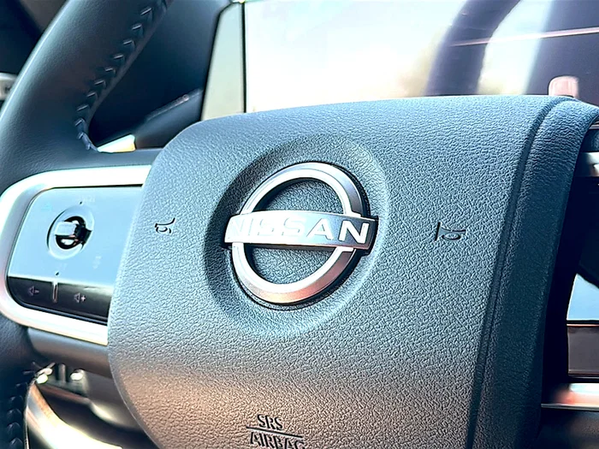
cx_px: 300
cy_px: 224
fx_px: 796
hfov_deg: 41.2
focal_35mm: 46
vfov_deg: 31.5
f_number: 1.78
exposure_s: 1/171
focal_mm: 6.86
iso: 64
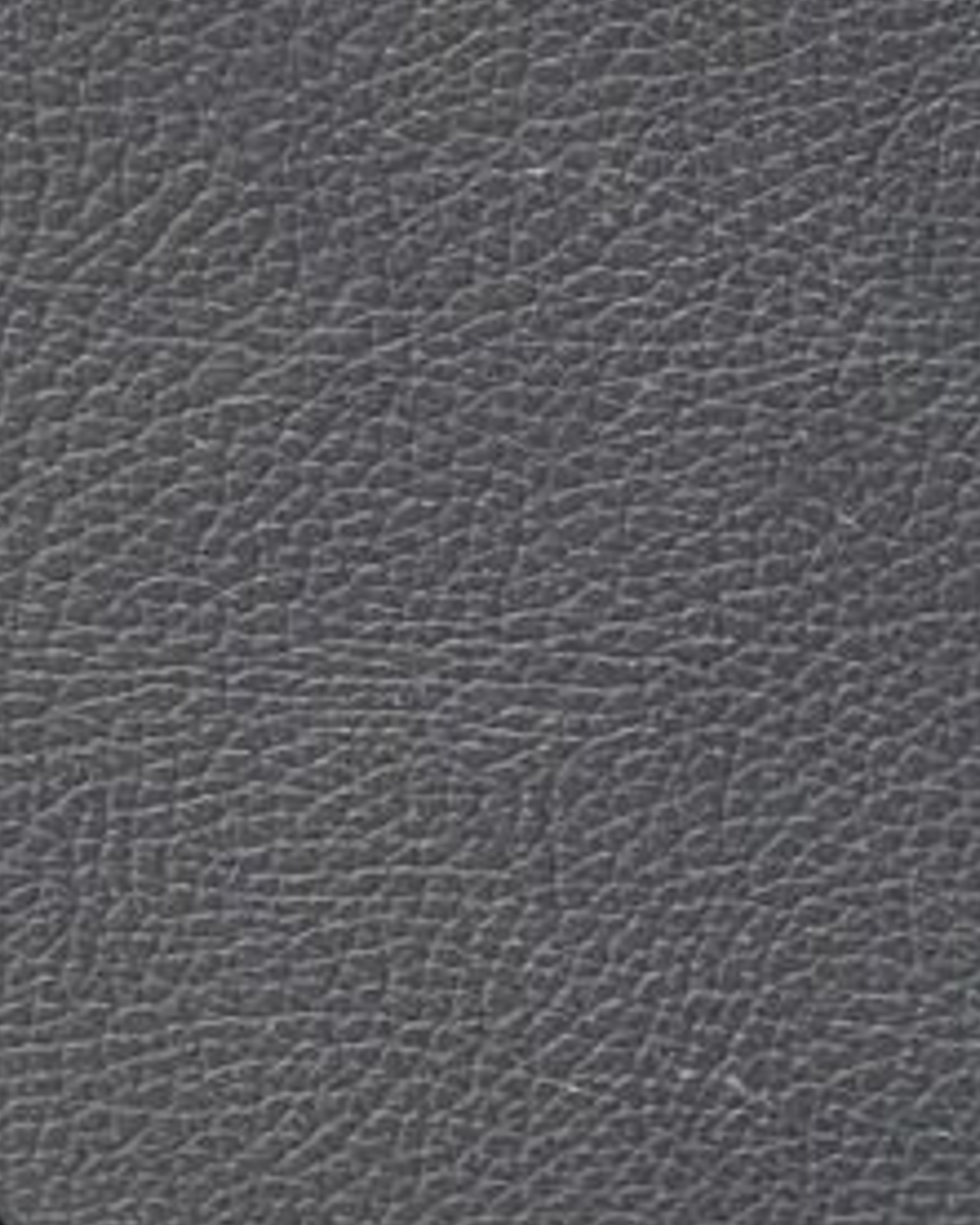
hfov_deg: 5.3
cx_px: 5352
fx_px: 7537
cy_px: 1633
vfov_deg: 9.1
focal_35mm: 208
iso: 40
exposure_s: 1/180
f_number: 1.4
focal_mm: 6.5
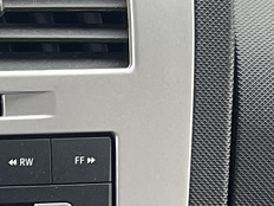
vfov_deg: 7.2
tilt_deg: -28.2
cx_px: -102
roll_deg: -3.0
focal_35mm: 199
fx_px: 1575
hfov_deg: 9.7
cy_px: 400
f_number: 1.5
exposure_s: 1/112
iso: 125
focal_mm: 5.7
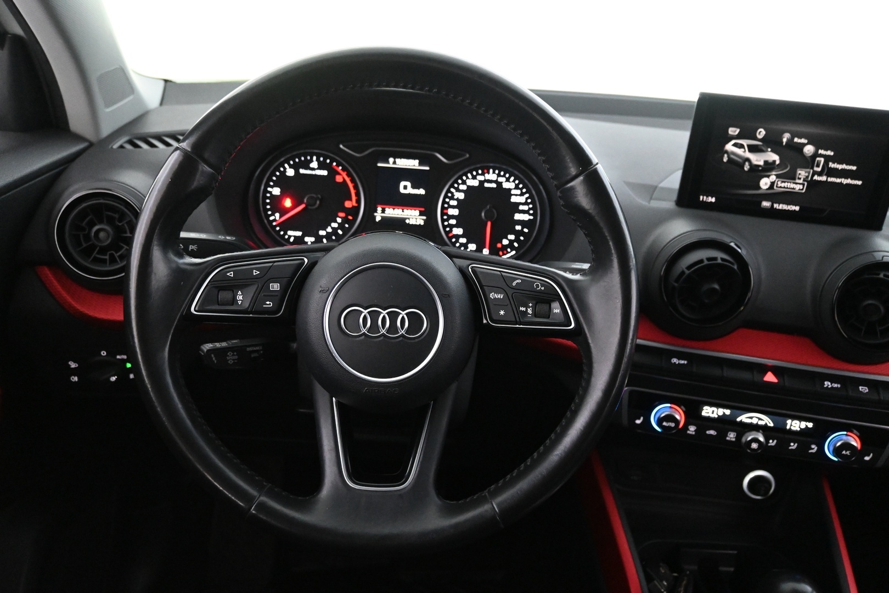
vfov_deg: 43.6
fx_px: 741
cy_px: 296
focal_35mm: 30
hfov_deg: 61.9
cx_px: 444
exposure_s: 1/30
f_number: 3.8
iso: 5600
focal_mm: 20
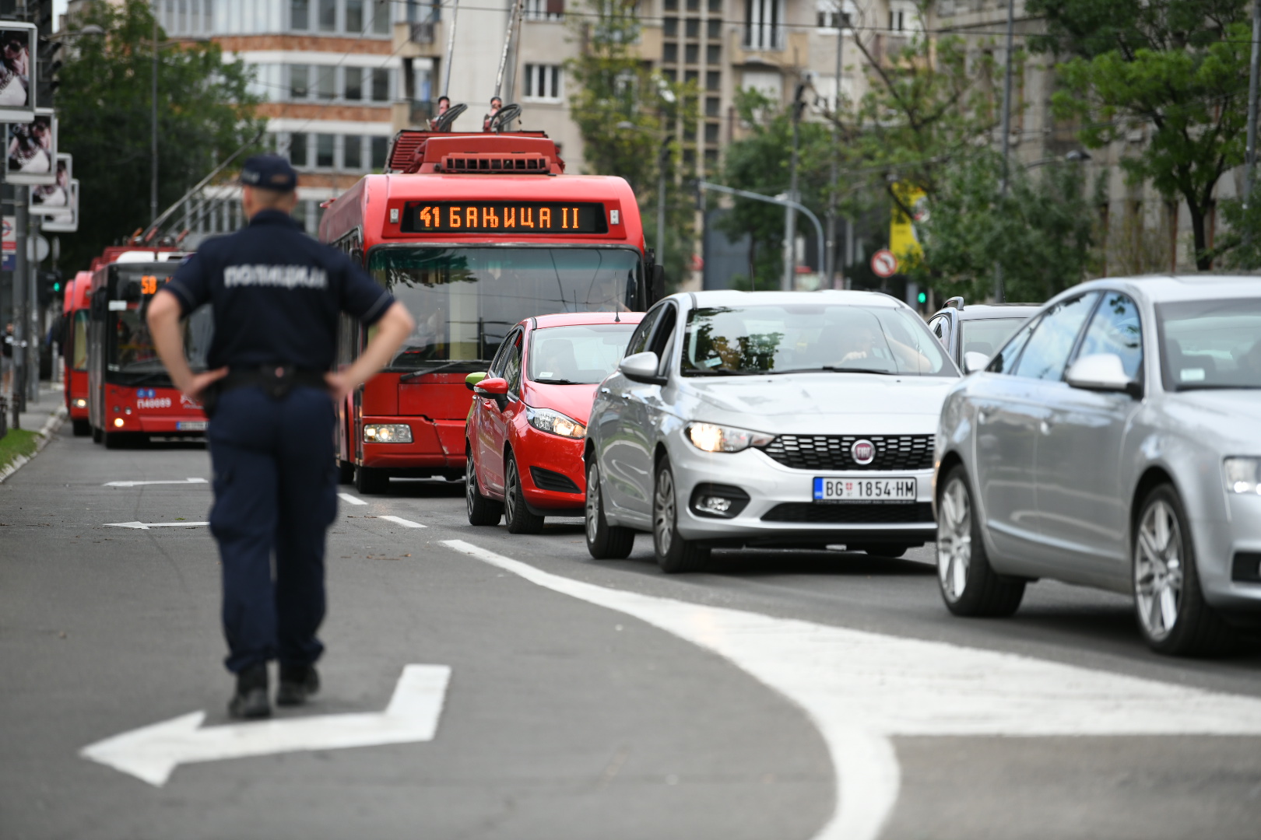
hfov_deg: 11.7
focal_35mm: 175
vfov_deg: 7.8
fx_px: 6129
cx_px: 630
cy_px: 420
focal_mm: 175
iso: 500
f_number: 2.8
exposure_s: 1/3200
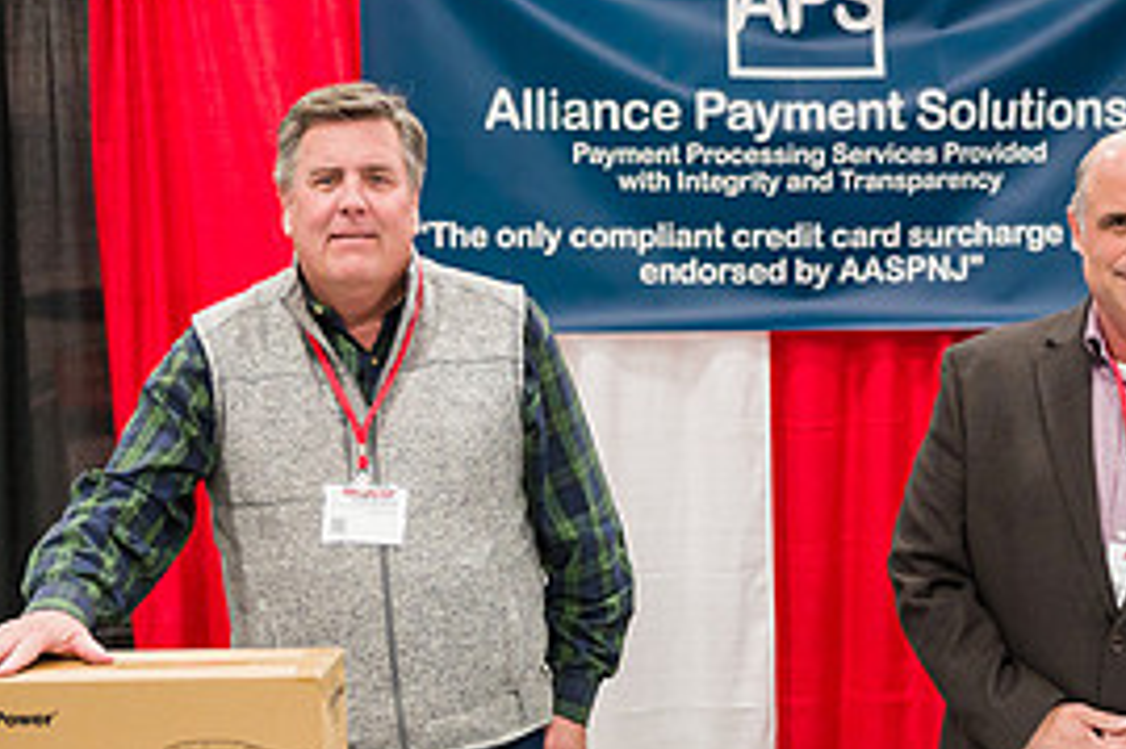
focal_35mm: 69
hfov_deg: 29.1
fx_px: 2157
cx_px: 707
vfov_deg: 19.5
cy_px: 611
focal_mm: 32
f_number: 3.2
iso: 3200
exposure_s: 1/250
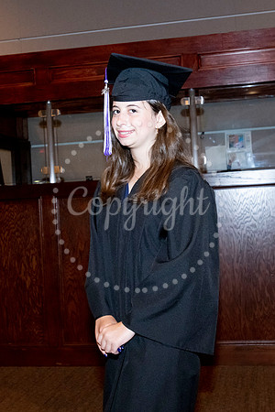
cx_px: 138
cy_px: 206
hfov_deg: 24.6
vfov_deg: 36.2
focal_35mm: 55
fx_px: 631
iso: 6400
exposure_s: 1/200
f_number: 7.1
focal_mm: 35
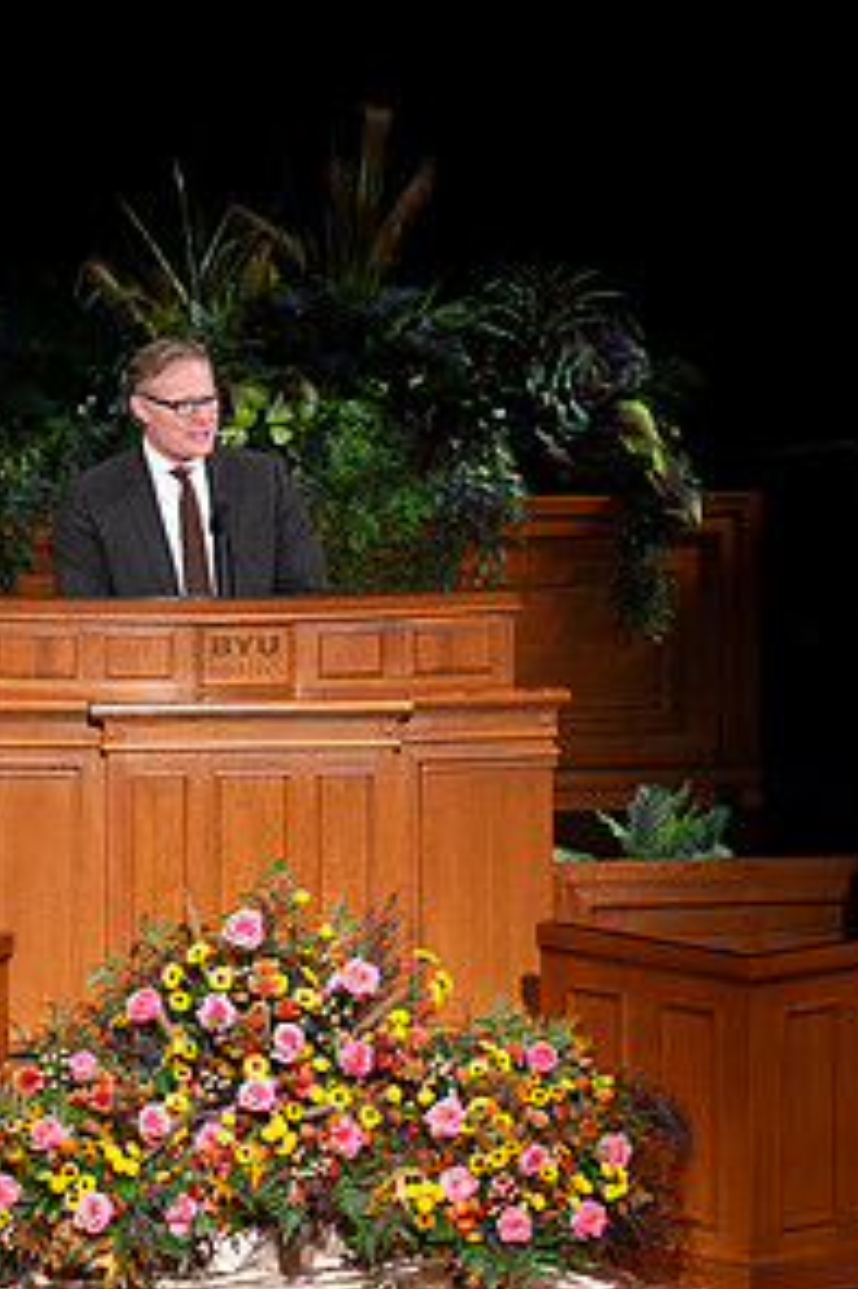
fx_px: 26019
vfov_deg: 2.8
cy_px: 890
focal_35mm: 727
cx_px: 243
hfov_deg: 1.9
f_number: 2.8
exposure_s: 1/320
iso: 1000
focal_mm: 190
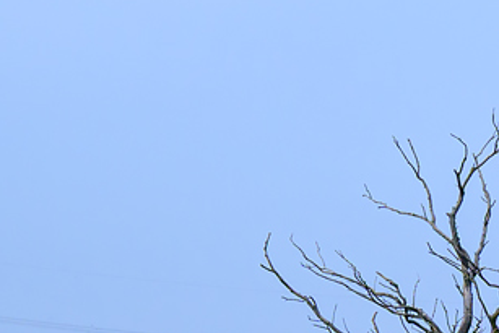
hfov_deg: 7.6
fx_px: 3660
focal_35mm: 264
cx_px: 917
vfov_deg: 5.1
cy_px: 627
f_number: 8
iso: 400
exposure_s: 1/750
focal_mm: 45
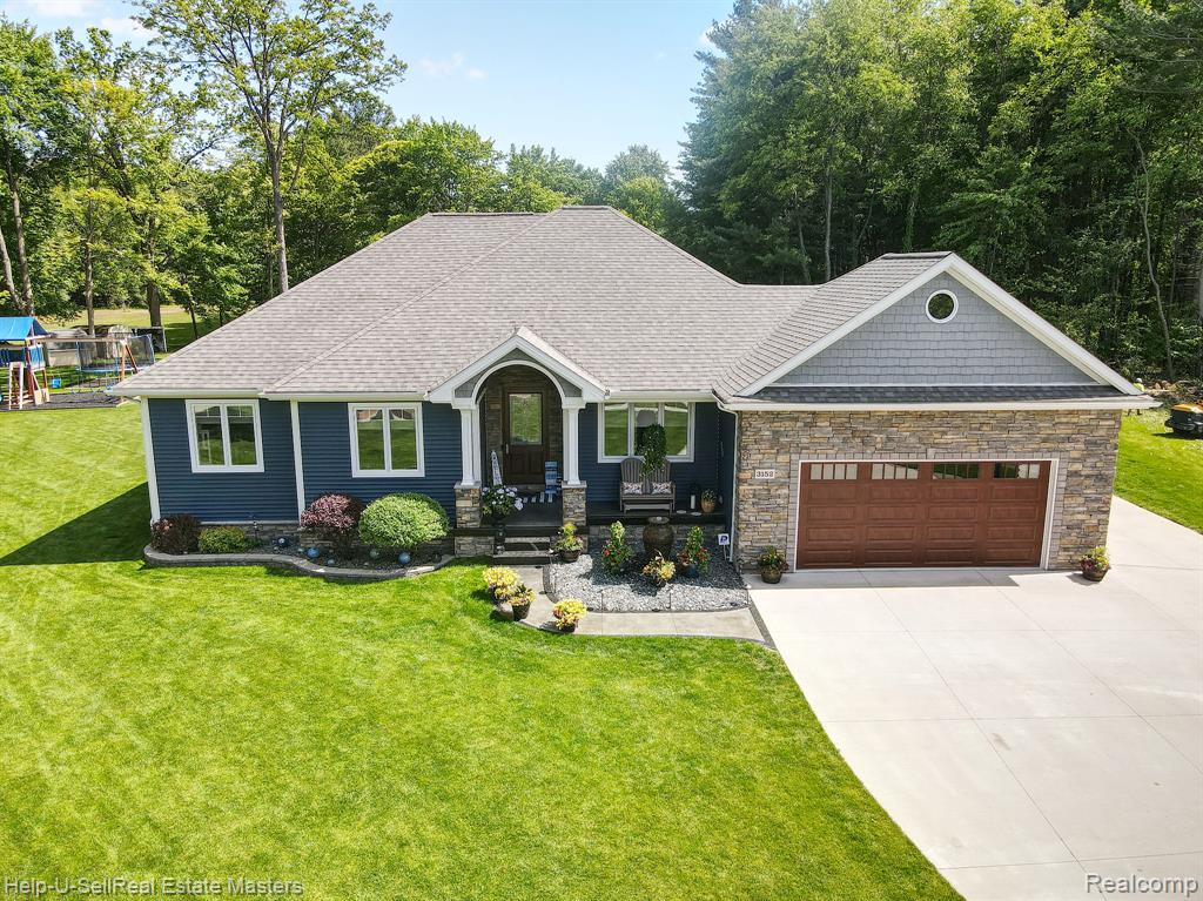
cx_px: 602
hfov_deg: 71.6
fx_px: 834
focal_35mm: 24
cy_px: 450
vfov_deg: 56.8
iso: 100
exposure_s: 1/40
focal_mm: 4.5
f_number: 2.8
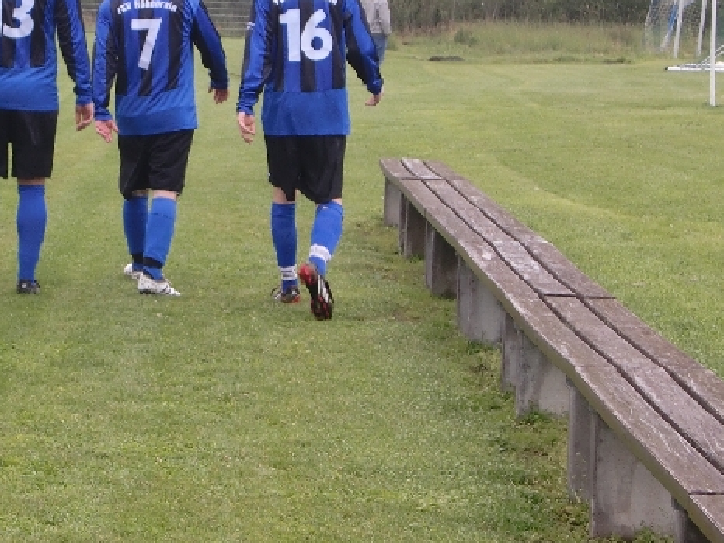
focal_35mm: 136
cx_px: 106
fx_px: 2843
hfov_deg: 14.4
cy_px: 194
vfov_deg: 10.9
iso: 64
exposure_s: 1/125
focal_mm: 11.7
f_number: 4.1
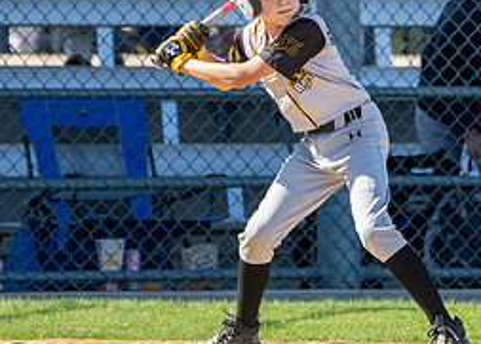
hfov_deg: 2.6
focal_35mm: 789
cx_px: 273
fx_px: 10784
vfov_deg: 1.8
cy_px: 71
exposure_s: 1/4000
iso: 800
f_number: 5.6
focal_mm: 244
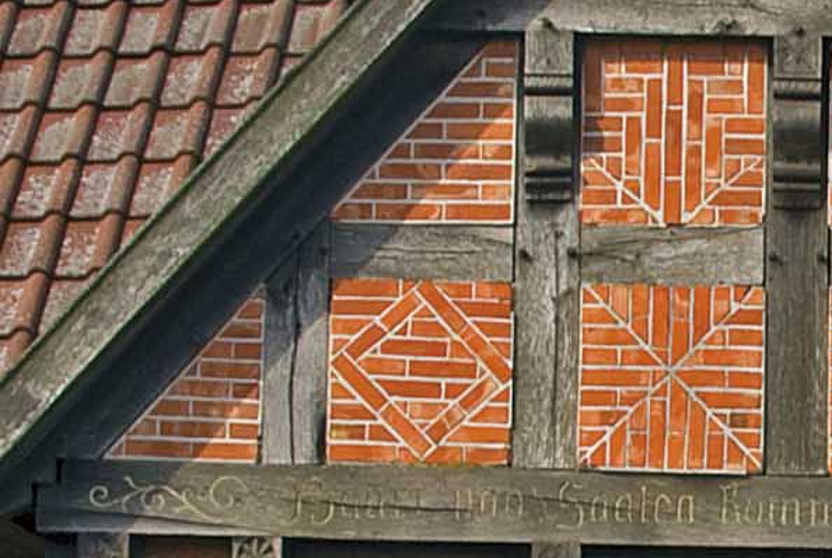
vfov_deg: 7.8
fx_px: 4074
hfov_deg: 11.3
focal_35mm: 176
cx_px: 1143
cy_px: 491
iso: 100
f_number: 11
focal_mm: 18
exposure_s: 1/80
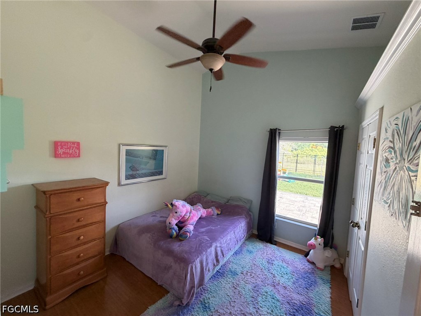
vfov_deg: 85.7
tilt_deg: -3.4
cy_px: 158
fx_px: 170
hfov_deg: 102.1
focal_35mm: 14
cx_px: 210
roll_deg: -2.6
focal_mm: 2.22
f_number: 2.2
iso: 250
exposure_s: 1/60
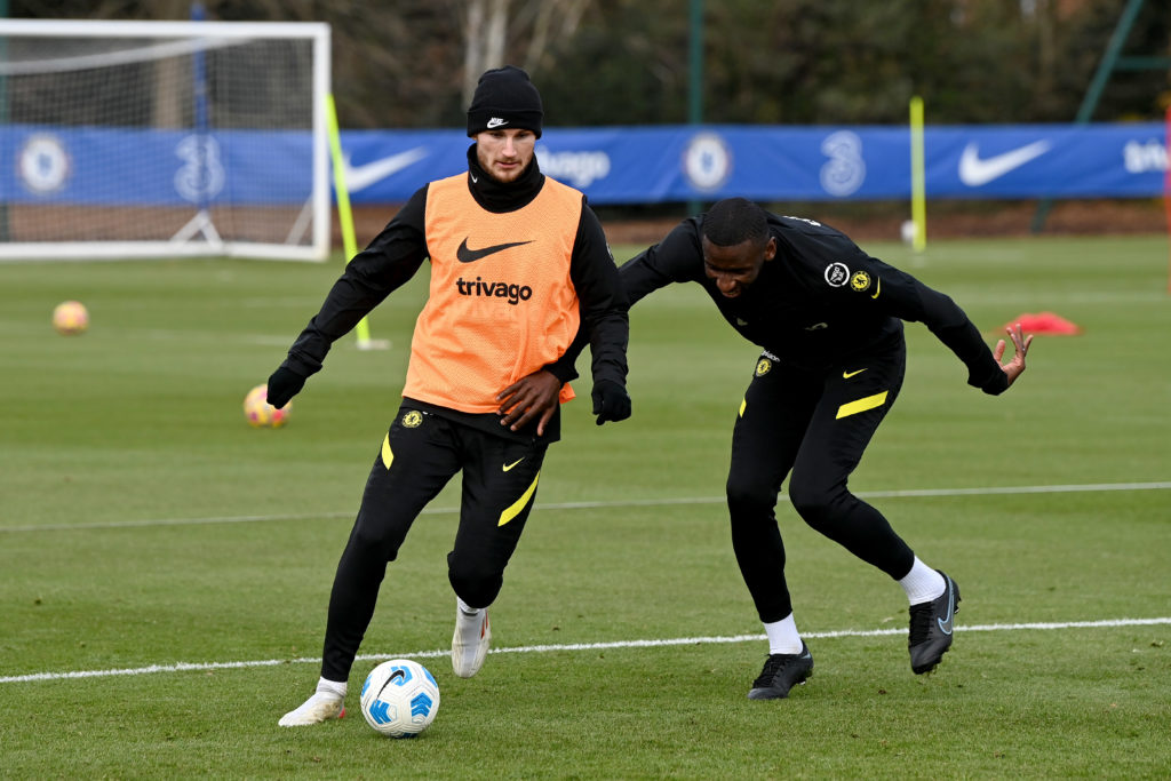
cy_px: 390
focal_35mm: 185
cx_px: 586
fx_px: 6018
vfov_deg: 7.4
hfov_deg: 11.1
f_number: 4.5
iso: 800
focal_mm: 185
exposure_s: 1/2000
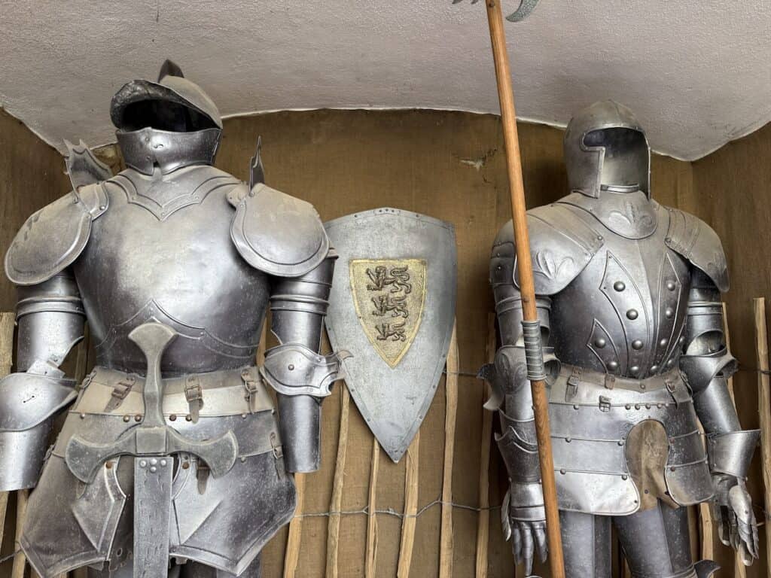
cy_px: 289
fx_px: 535
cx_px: 386
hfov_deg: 71.6
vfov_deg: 56.8
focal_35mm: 24
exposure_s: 1/115
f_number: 1.78
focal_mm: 6.76
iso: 200
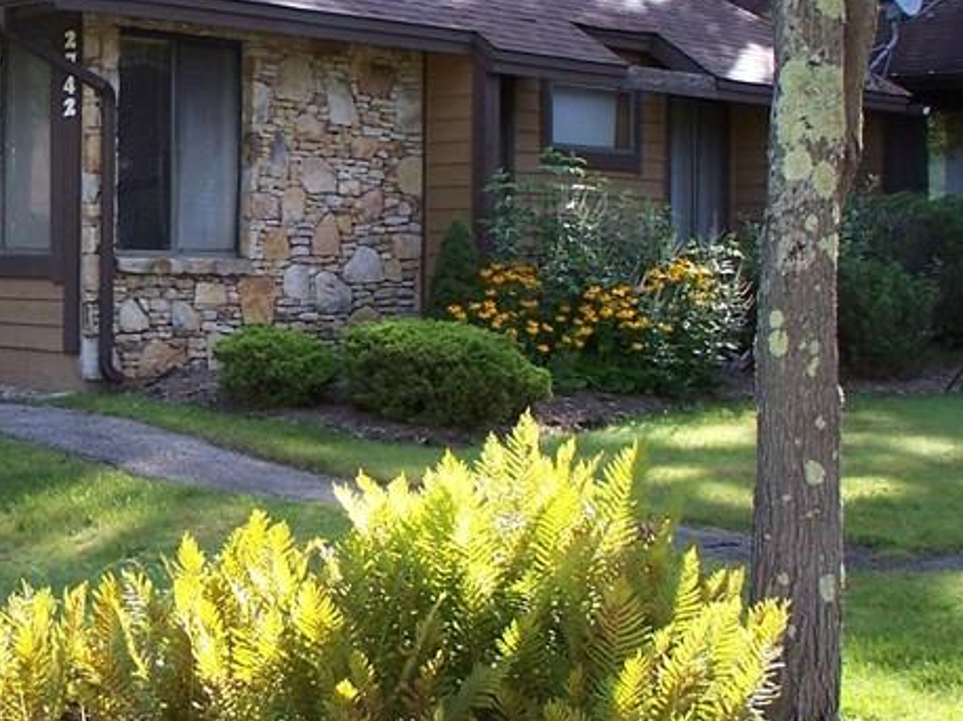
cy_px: 225
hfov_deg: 22.6
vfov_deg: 17.3
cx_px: 132
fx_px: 2363
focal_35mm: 85
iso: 80
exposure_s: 1/180
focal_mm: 6.3
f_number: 2.8
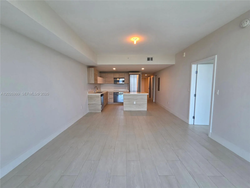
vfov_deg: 89.9
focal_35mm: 13
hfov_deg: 106.2
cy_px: 94
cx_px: 125
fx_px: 94
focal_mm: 2.2
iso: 200
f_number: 2.2
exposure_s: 1/120
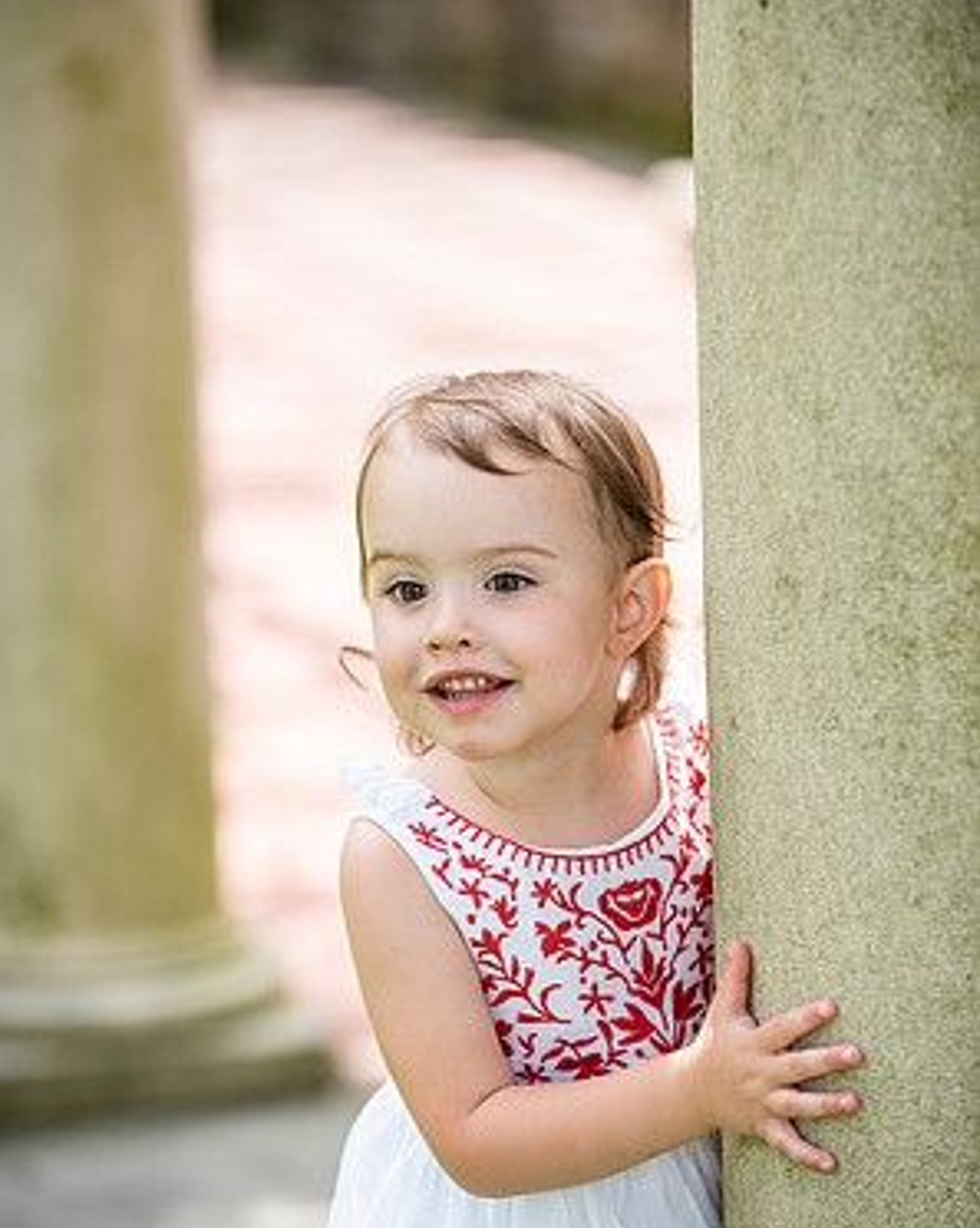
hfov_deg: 10.9
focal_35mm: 142
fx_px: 5155
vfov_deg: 13.6
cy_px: 664
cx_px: 488
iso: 640
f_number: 3.2
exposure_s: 1/1600
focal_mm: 125
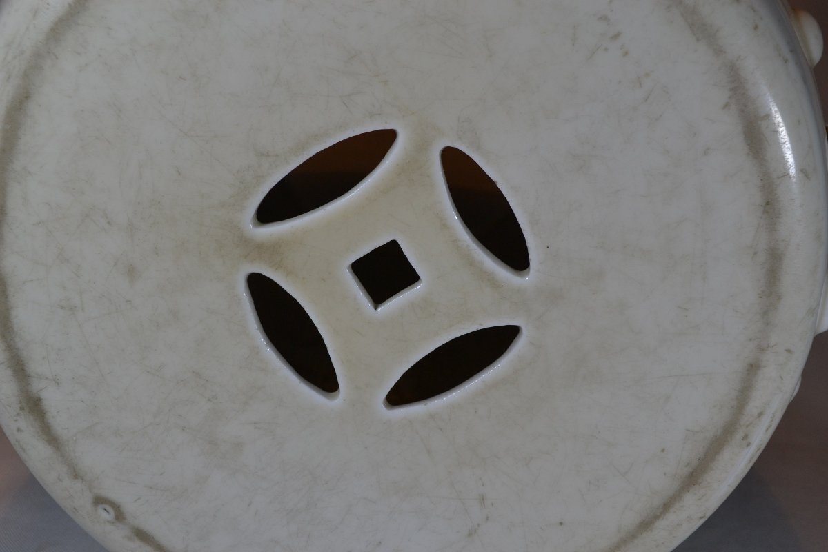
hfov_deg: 49.6
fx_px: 897
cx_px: 414
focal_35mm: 39
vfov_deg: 34.2
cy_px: 276
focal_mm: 26
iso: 360
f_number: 8
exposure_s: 1/125
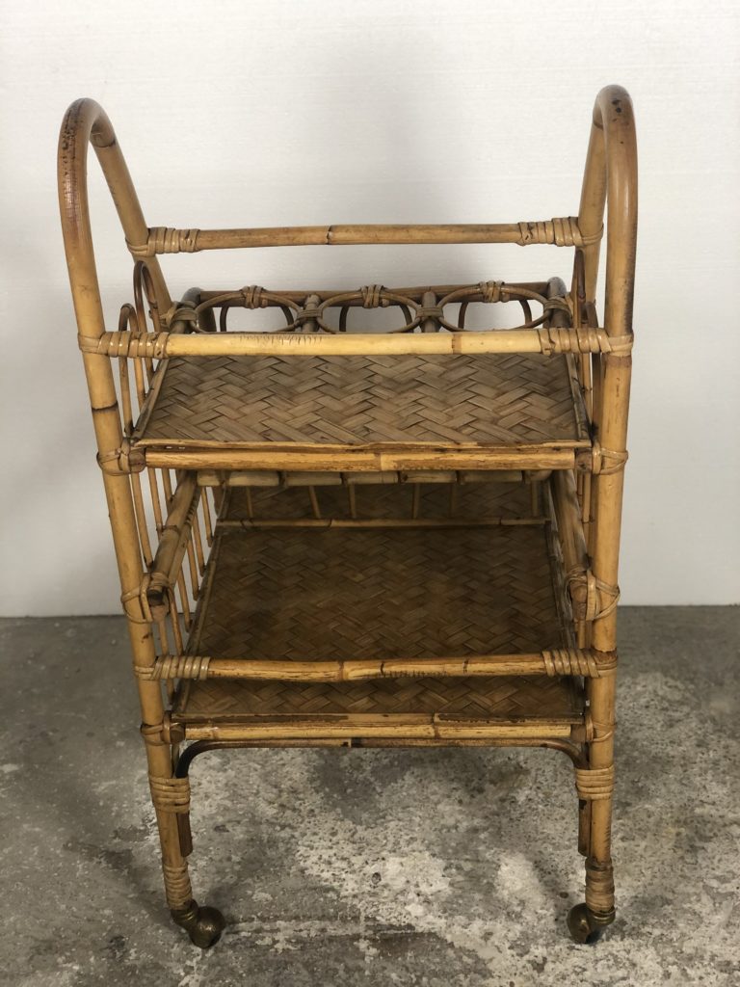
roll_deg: +1.3
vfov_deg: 36.8
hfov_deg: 28.0
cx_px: 370
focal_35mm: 52
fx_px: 1482
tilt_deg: -28.7
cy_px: 494
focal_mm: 6
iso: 80
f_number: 2.4
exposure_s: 1/33
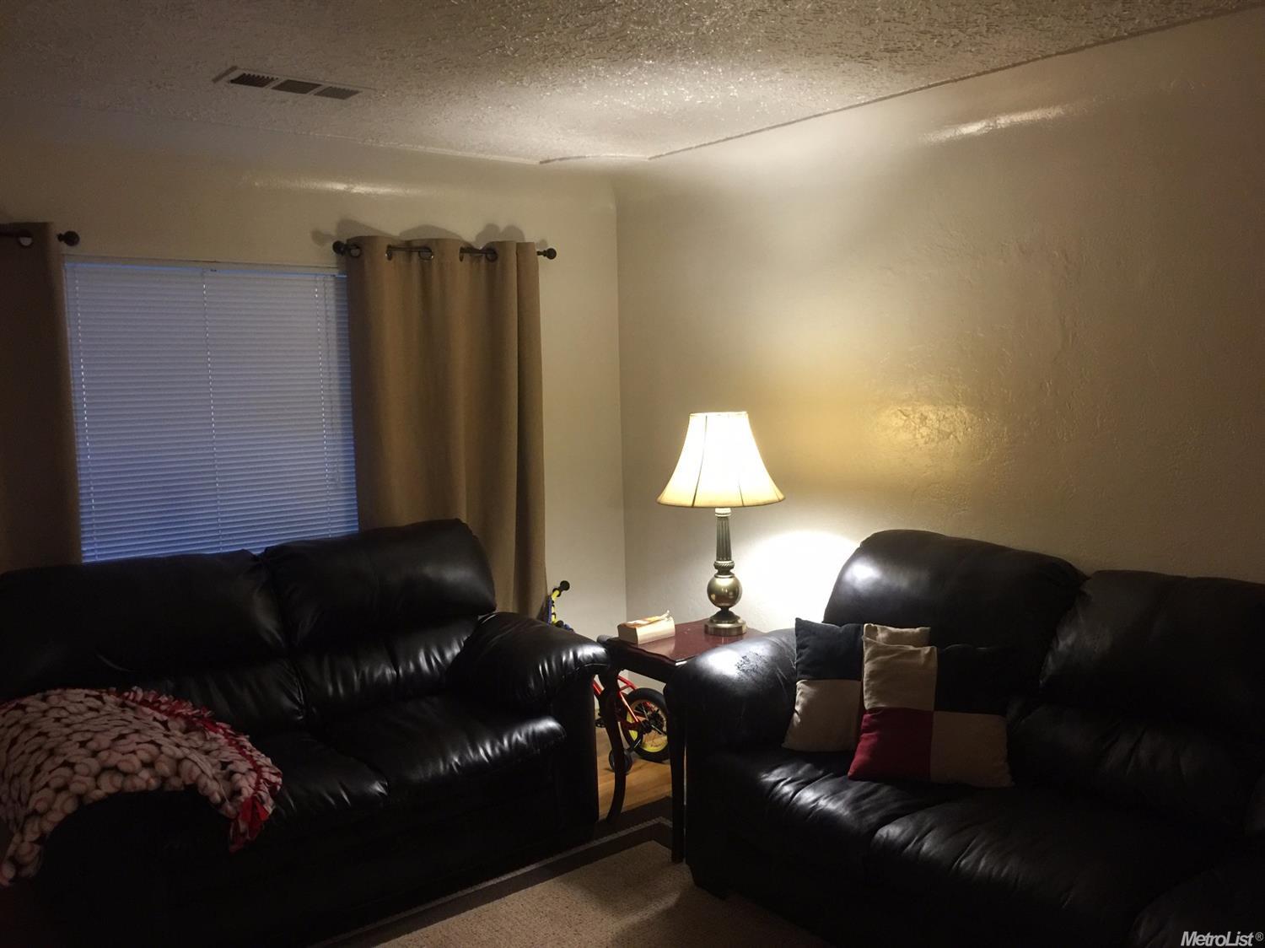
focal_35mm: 29
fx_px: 1059
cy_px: 474
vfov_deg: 48.2
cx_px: 632
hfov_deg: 61.7
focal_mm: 4.15
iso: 125
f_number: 2.2
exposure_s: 1/15
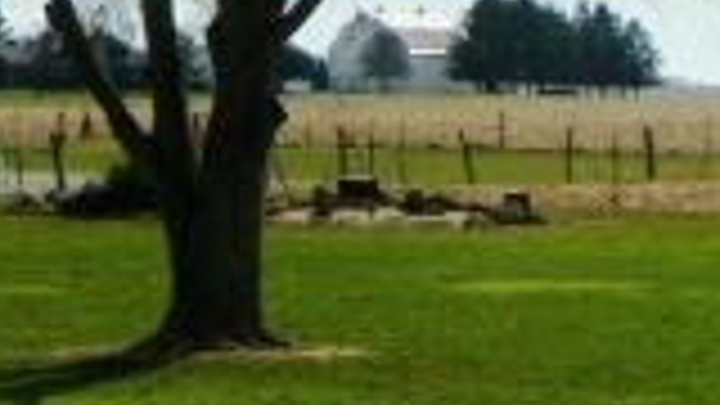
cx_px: 958
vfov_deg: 6.6
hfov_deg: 11.5
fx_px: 3475
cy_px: 410
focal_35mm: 182
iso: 64
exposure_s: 1/500
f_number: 5.6
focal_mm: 8.2
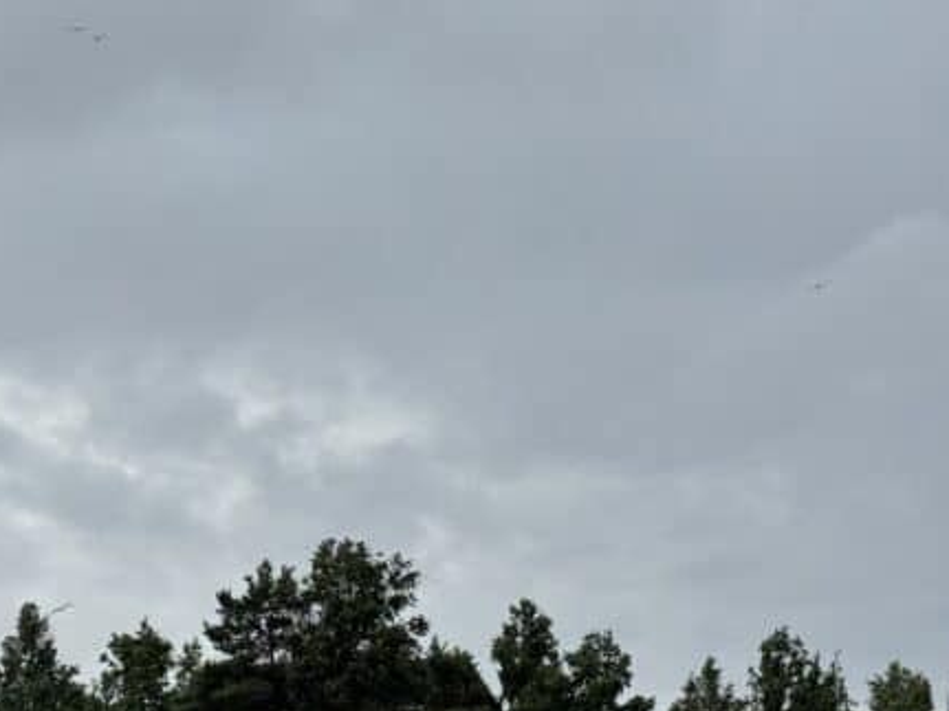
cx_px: 515
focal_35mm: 114
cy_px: 702
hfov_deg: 17.3
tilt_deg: +2.4
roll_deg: +0.2
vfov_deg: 12.8
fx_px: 3124
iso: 64
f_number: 1.78
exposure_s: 1/4975
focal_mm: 6.76
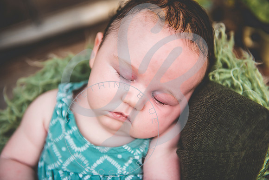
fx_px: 411
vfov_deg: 24.6
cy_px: 90
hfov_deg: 36.2
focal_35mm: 55
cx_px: 134
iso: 100
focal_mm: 55
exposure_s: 1/1000
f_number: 2.8
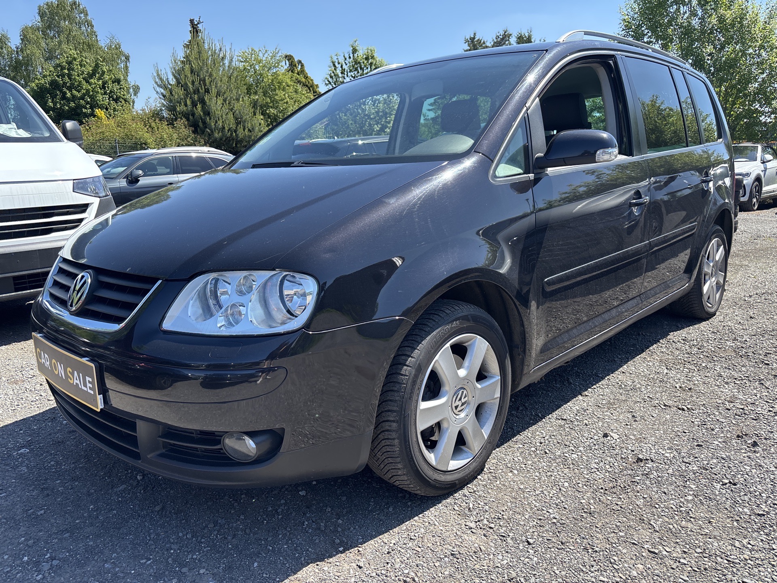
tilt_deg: -8.2
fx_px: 584
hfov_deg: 67.3
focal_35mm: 26
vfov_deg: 53.1
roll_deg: +3.0
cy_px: 292
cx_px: 388
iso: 50
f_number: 1.6
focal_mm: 5.96
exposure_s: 1/1068
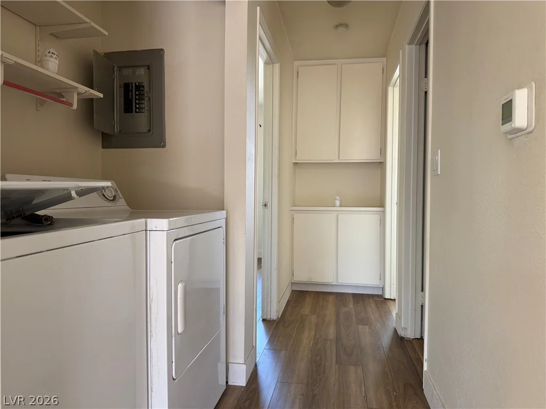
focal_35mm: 24
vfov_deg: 56.8
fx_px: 379
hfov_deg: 71.6
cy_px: 204
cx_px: 273
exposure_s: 1/100
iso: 200
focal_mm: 6.76
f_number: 1.78
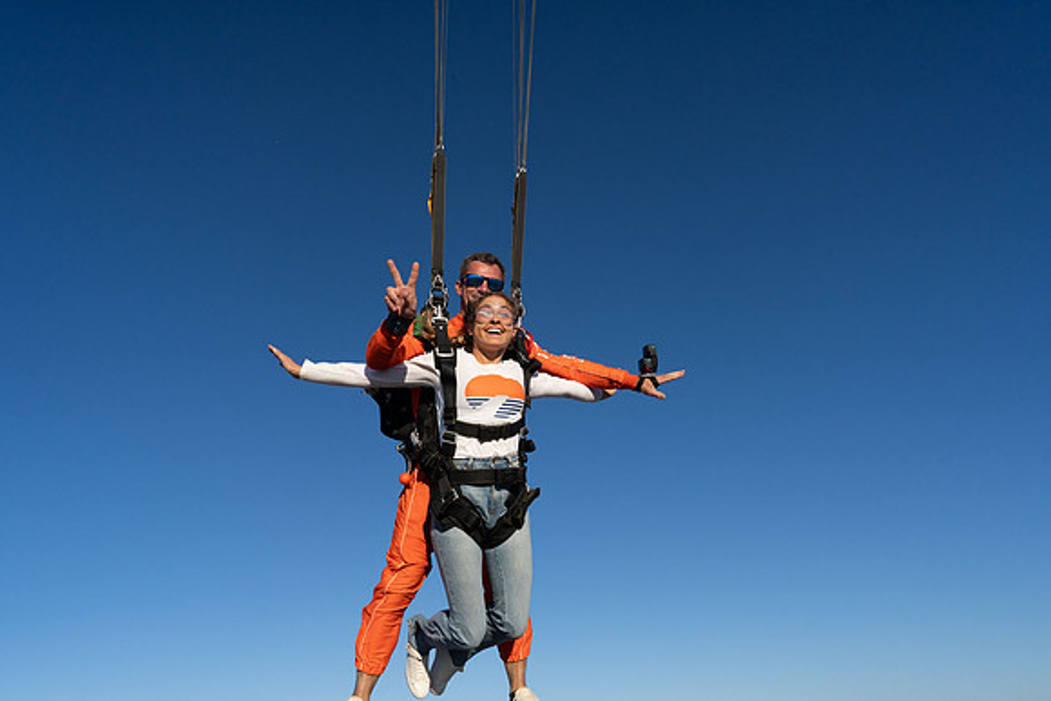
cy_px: 350
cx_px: 526
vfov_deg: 53.2
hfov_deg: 73.7
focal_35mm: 24
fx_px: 701
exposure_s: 1/2000
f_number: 9
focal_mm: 24
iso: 800
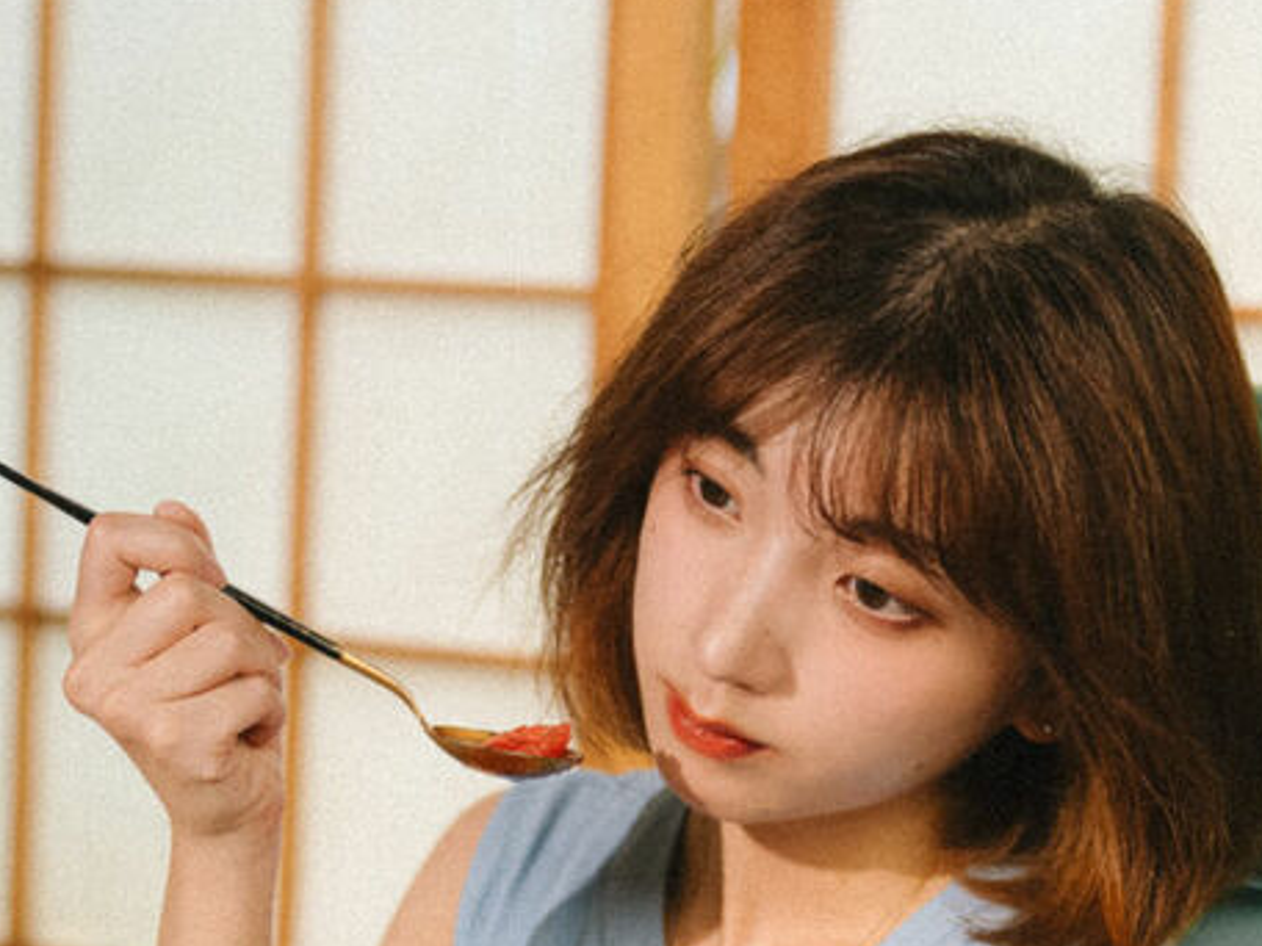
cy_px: 952
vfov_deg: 10.9
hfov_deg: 14.6
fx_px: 4922
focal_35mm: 135
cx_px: 739
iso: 400
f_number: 2.5
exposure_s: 1/800
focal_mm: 61
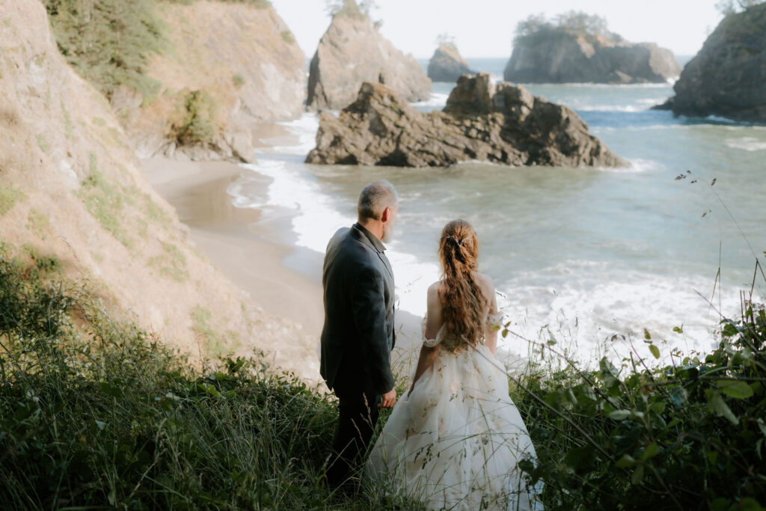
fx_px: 767
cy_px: 256
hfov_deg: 53.1
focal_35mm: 36
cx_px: 383
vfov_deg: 36.8
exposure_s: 1/320
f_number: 2.2
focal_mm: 35
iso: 50
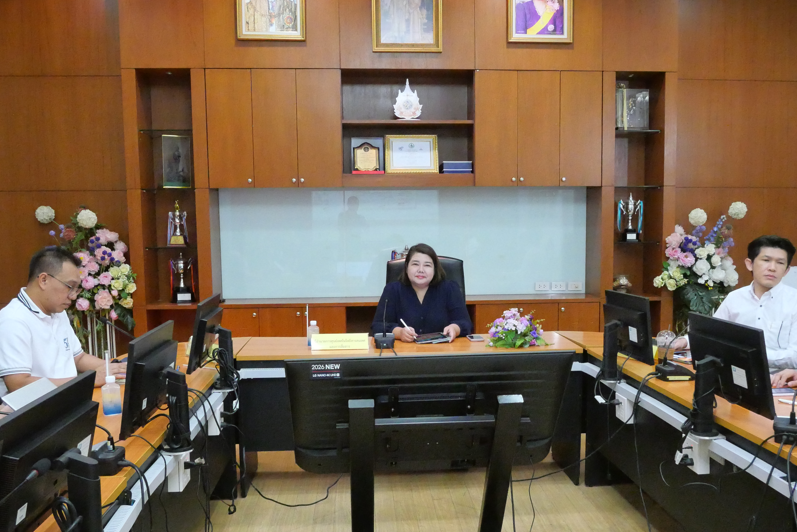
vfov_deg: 42.3
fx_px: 687
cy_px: 300
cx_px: 428
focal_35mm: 31
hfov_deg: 60.2
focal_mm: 12
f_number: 5.6
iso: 6400
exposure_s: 1/80
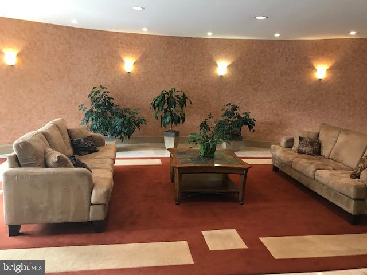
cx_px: 184
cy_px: 138
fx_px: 297
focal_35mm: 28
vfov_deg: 49.7
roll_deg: -1.6
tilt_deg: -9.0
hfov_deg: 63.4
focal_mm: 3.99
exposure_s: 1/15
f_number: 1.8
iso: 40
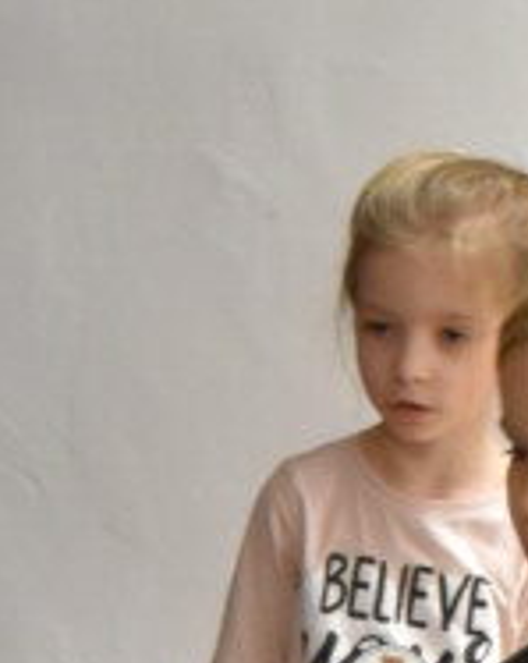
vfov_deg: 11.3
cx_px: -181
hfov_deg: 9.3
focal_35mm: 163
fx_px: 3192
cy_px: 1074
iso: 2500
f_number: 3.5
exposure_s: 1/60
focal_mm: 18
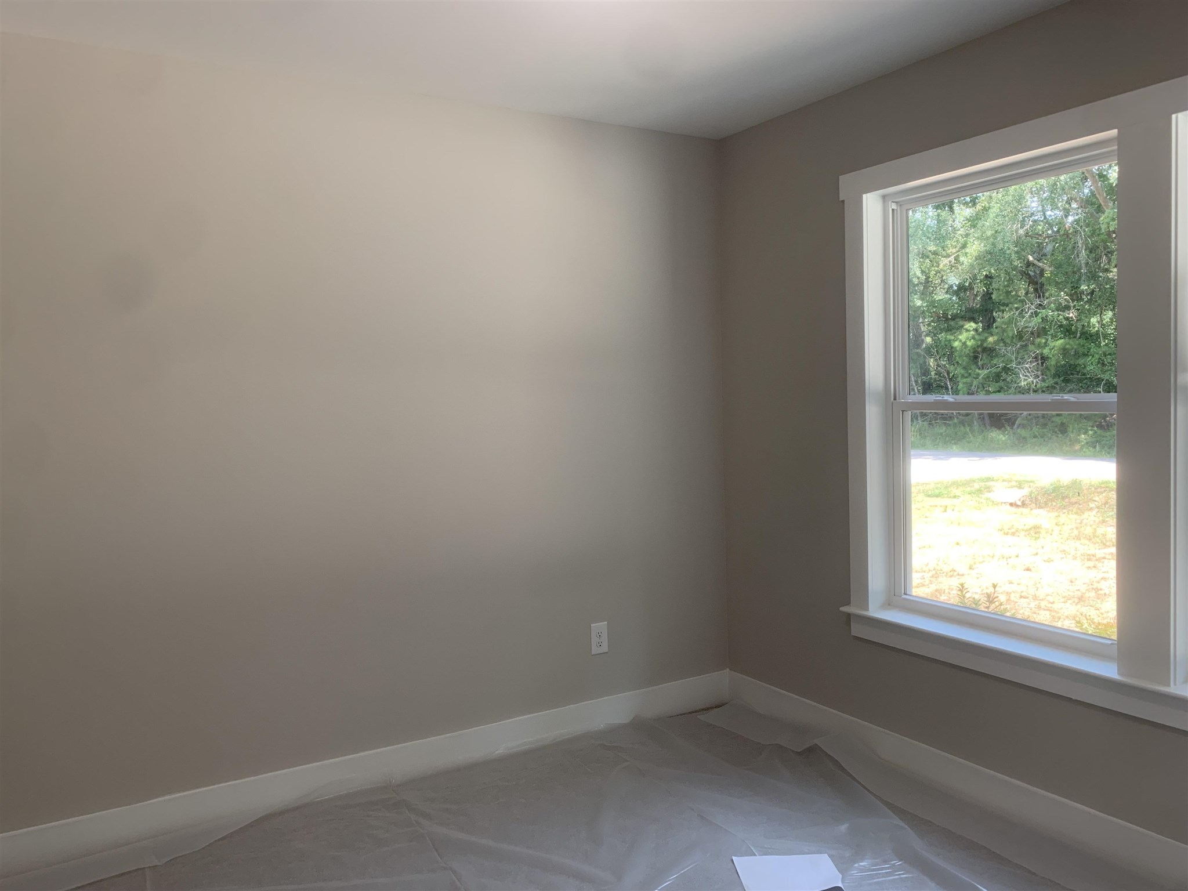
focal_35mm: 26
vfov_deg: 53.1
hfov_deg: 67.3
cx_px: 594
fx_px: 892
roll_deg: +1.2
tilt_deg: -2.2
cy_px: 446
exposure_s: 1/120
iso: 64
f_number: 1.8
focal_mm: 4.25
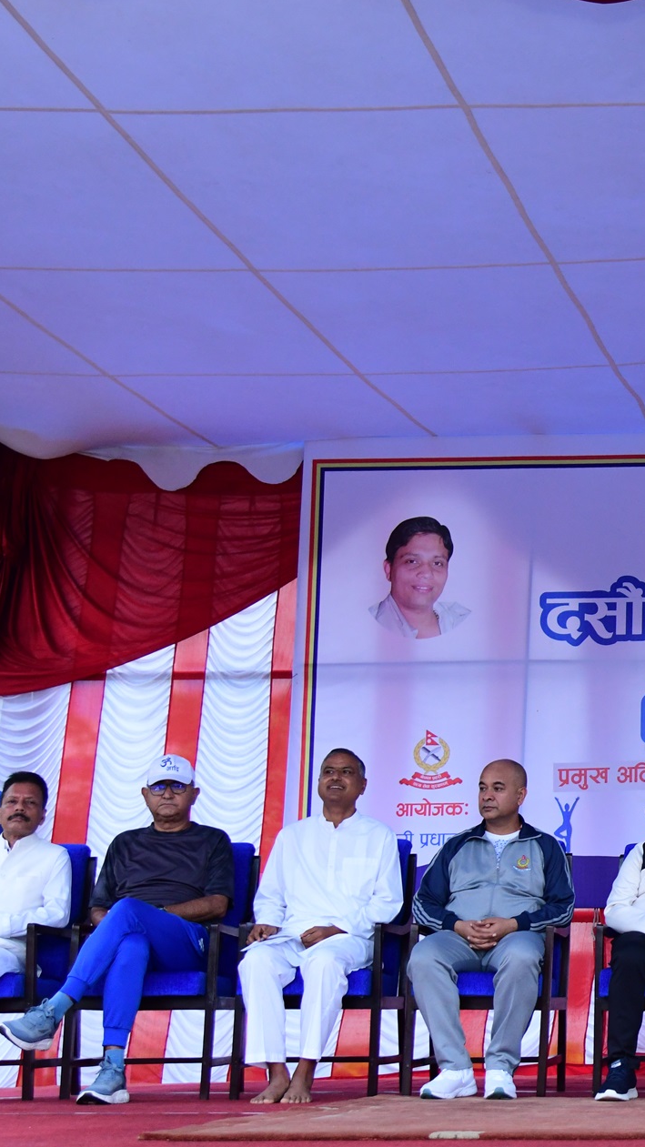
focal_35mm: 72
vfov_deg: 29.4
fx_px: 2190
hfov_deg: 15.7
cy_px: 573
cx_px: 906
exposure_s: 1/125
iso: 1600
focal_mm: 35
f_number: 4
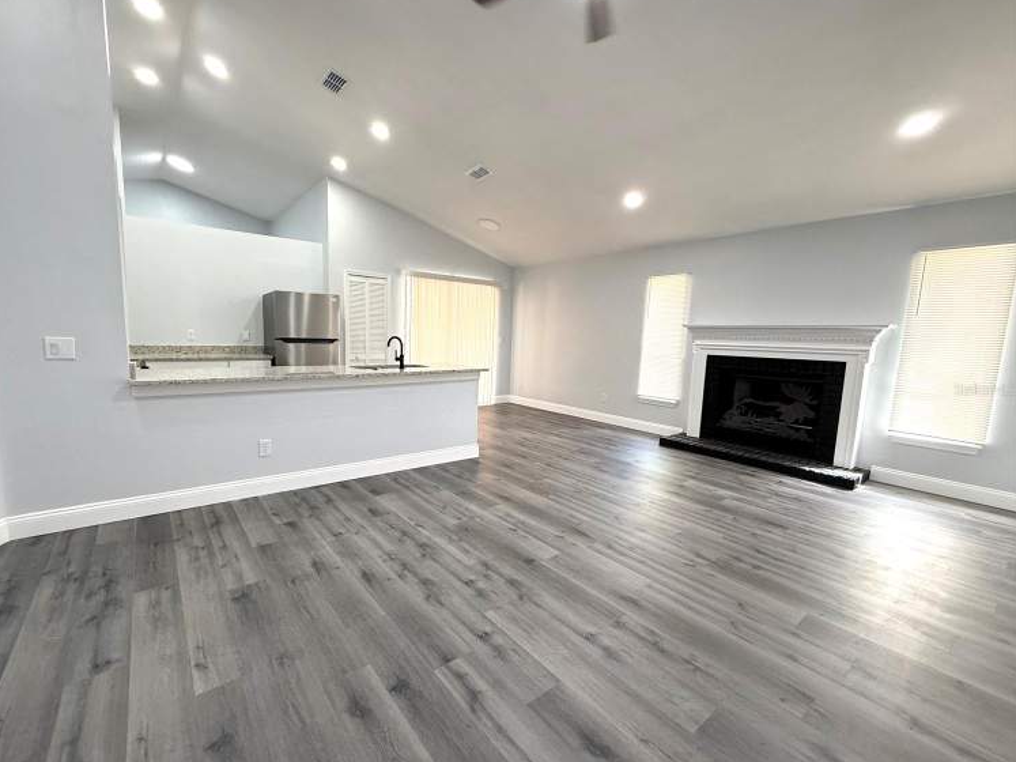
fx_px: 440
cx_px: 475
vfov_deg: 81.7
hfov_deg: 98.0
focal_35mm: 15
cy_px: 389
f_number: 2.2
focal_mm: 2.22
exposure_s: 1/120
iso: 200
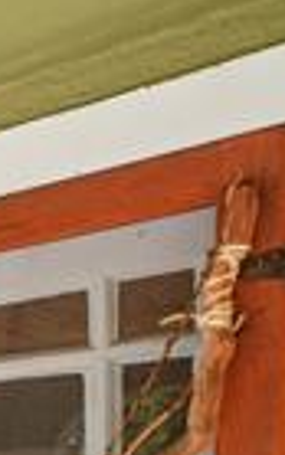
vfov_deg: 24.9
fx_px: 943
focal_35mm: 76
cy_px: 520
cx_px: -675
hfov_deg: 9.9
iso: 800
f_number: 8
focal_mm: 10.8
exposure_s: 1/200
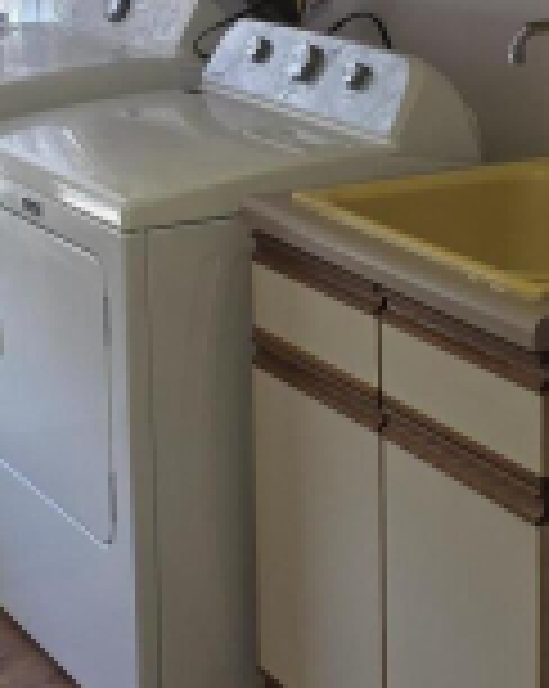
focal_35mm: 98
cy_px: 124
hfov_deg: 15.7
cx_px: 261
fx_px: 1994
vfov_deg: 19.4
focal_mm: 6.3
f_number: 1.7
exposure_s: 1/60
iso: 64
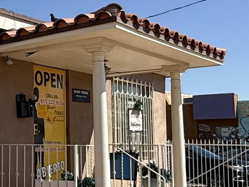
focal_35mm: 73
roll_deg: -0.3
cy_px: 83
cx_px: -20
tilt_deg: +7.6
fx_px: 525
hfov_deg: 24.9
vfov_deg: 20.2
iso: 50
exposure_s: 1/2841
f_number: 2.2
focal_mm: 2.22
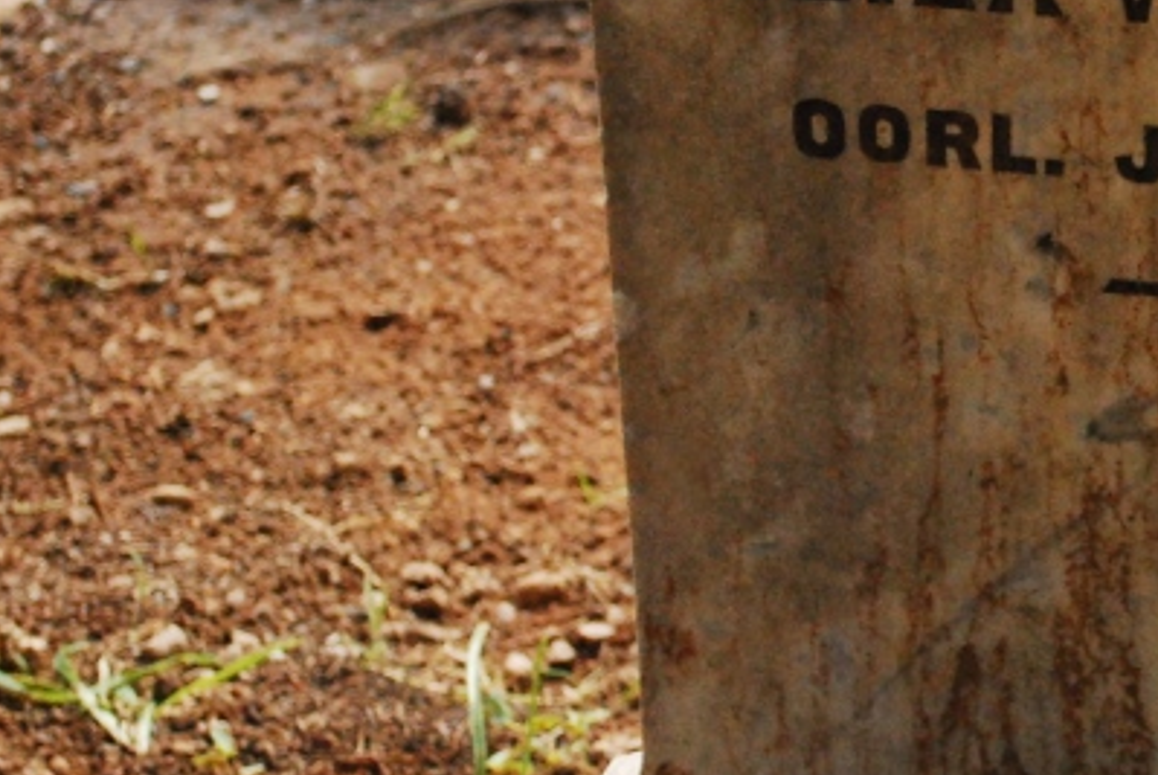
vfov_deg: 8.9
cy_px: 109
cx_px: 1321
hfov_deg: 13.0
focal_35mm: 154
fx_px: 4959
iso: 1600
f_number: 5.3
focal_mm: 40
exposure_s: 1/1000
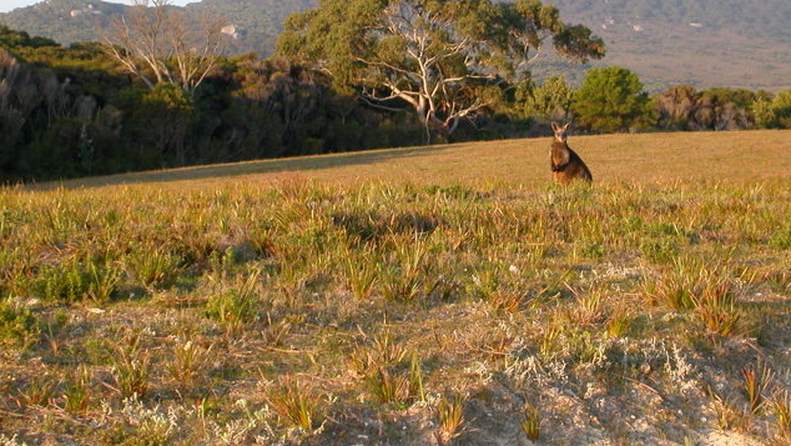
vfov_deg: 9.9
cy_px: 156
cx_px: 394
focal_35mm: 122
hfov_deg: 17.6
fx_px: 2559
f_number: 4.8
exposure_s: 1/128
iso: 100
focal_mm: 16.8
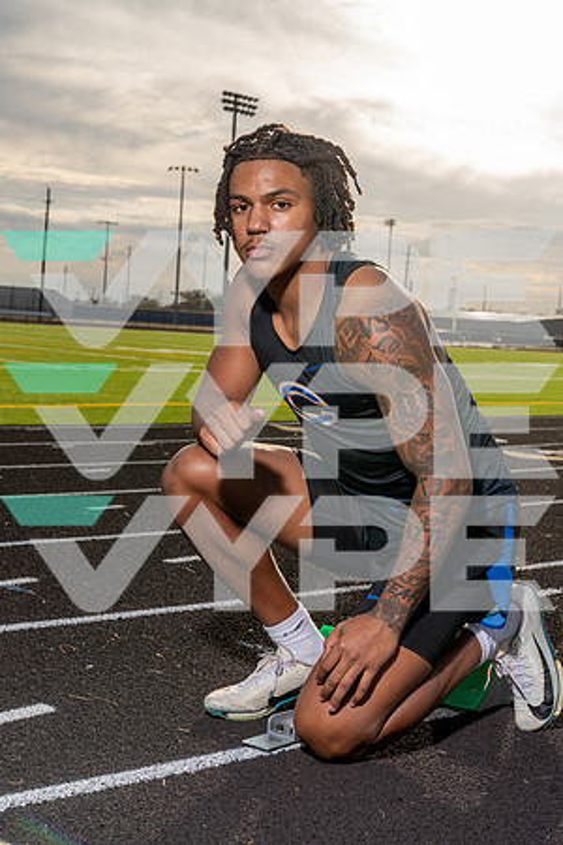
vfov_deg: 36.2
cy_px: 422
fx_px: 1290
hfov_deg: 24.6
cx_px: 282
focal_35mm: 55
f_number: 10
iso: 160
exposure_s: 1/250
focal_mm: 55
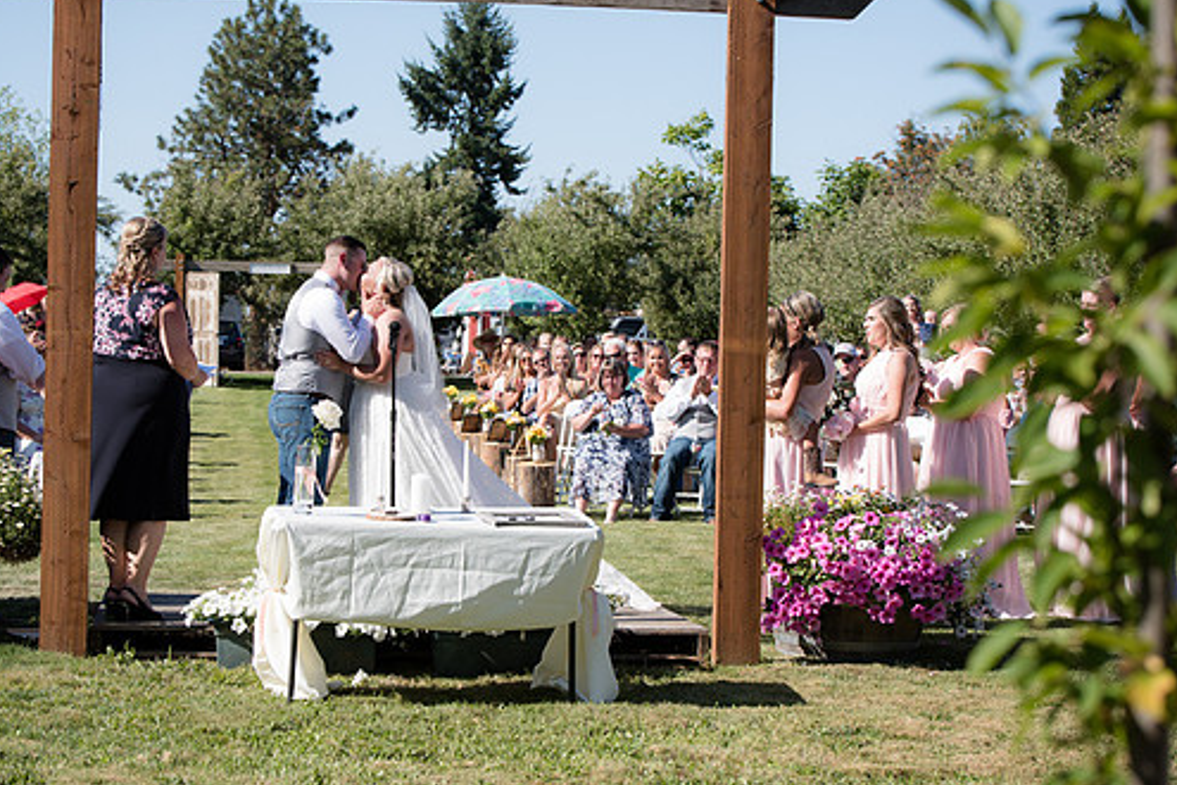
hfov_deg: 24.7
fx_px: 2681
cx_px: 521
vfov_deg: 16.7
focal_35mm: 82
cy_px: 389
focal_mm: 70
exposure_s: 1/400
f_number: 6.3
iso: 125
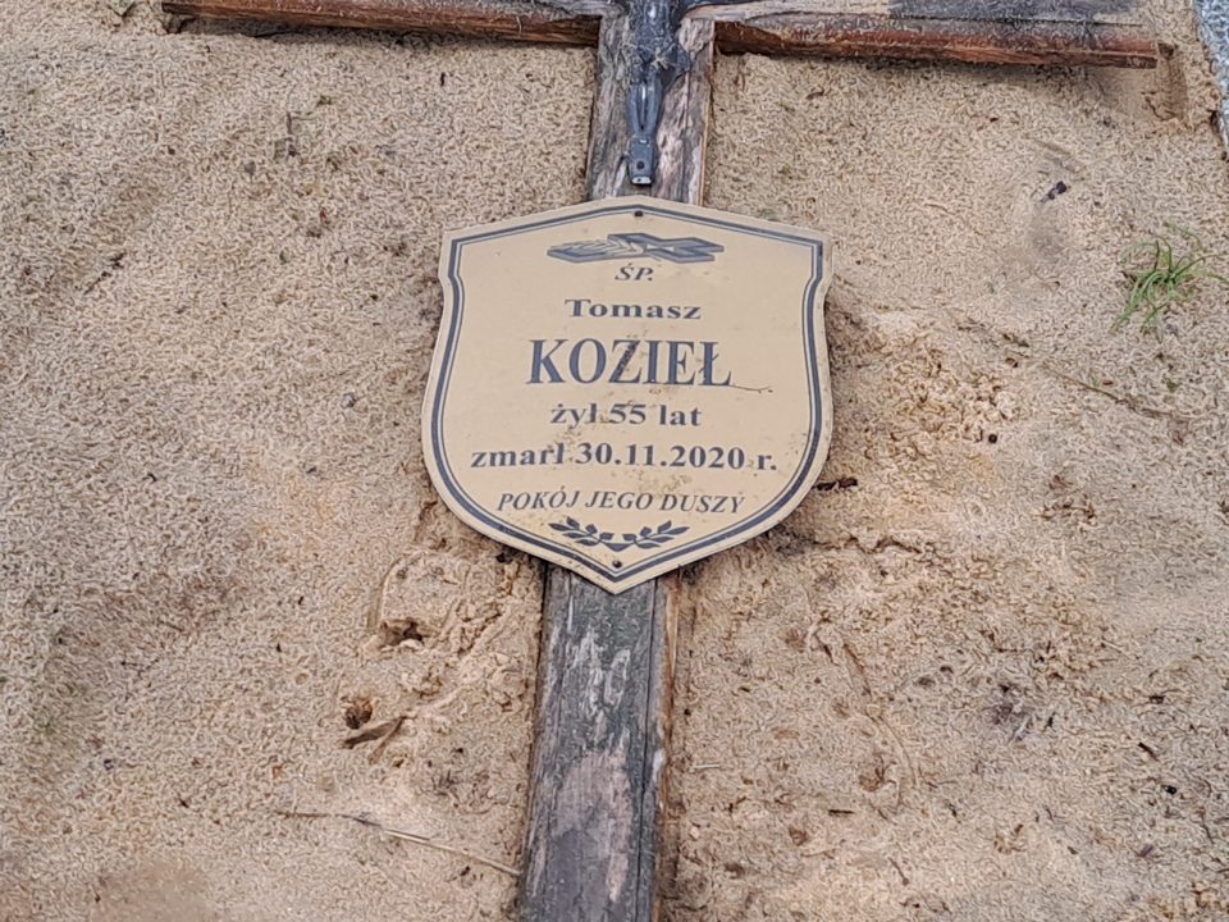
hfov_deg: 71.6
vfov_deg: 56.8
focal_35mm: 24
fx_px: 852
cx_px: 614
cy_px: 461
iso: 50
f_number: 1.8
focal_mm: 5.23
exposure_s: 1/50
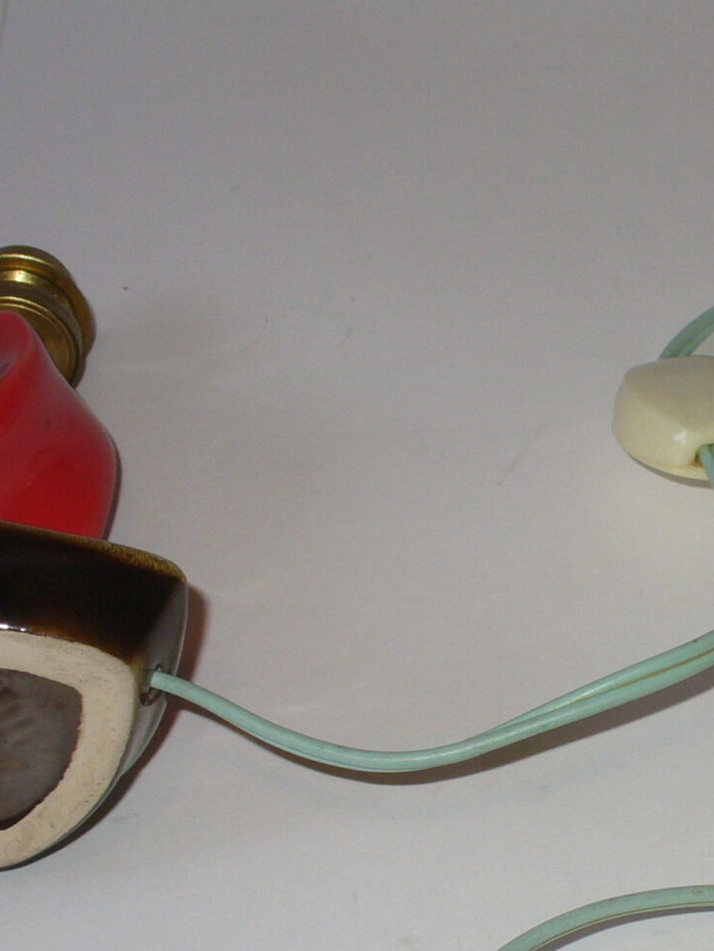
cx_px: 834
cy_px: 666
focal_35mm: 78
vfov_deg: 24.8
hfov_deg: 18.1
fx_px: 2144
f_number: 2.8
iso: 100
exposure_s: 1/40
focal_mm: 6.1
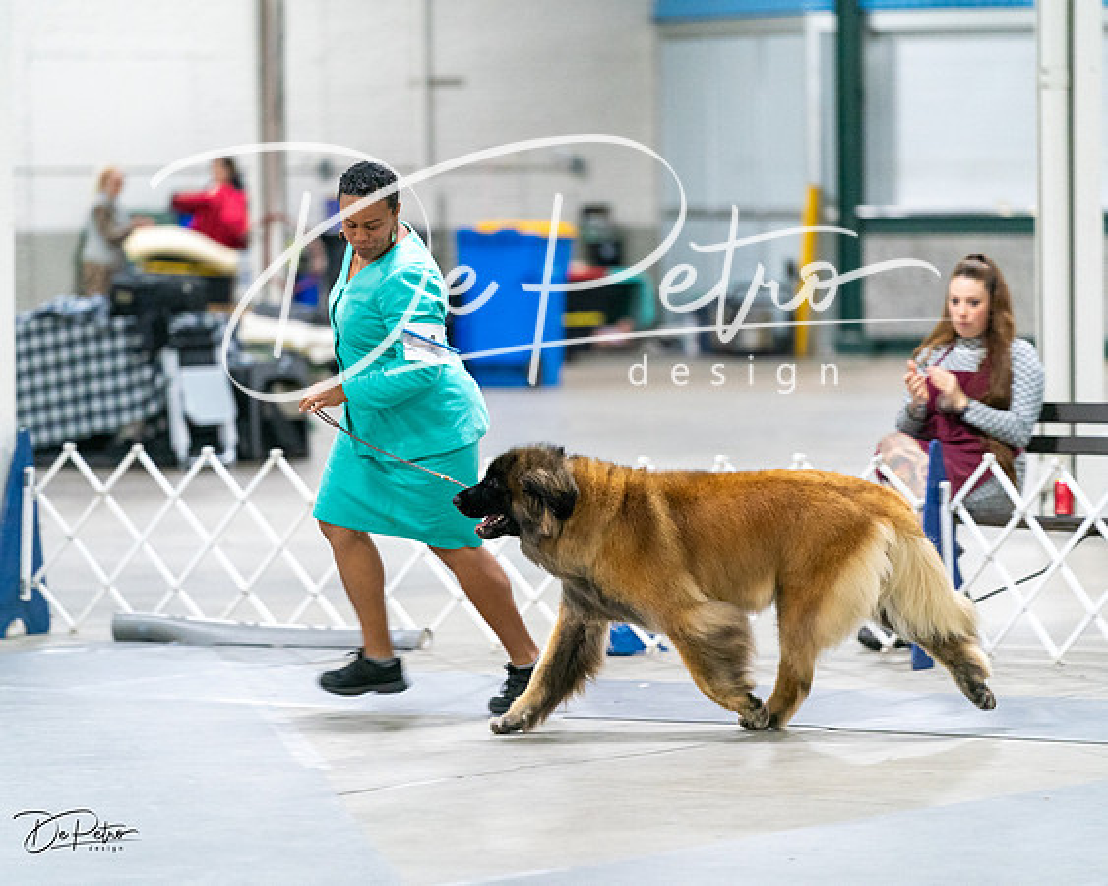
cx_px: 554
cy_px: 443
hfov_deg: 9.2
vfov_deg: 7.4
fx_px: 6867
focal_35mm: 209
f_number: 2.8
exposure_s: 1/200
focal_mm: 186
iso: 4000
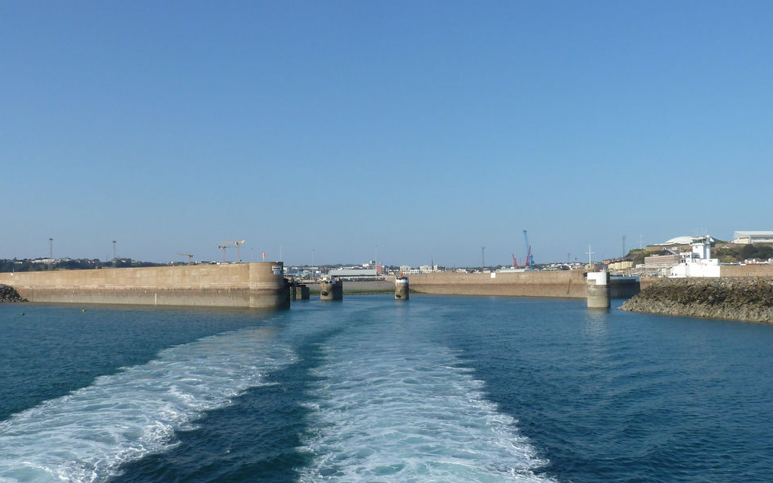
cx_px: 381
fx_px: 695
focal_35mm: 33
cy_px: 260
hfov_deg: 58.2
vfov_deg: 38.3
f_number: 5
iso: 80
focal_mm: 4.1
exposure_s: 1/400
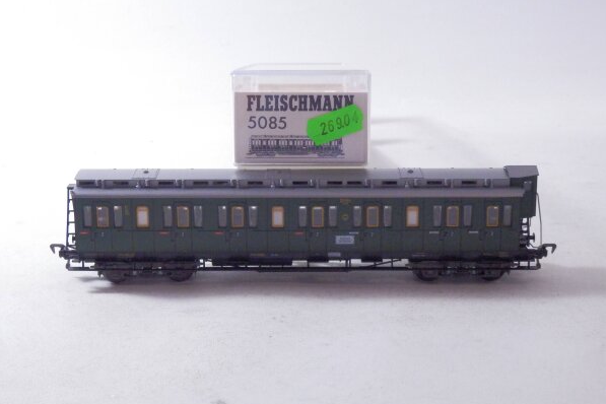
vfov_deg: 19.7
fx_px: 1161
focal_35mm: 69
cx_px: 304
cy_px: 193
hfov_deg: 29.2
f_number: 4.4
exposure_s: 1/160
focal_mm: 11.9
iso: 1000
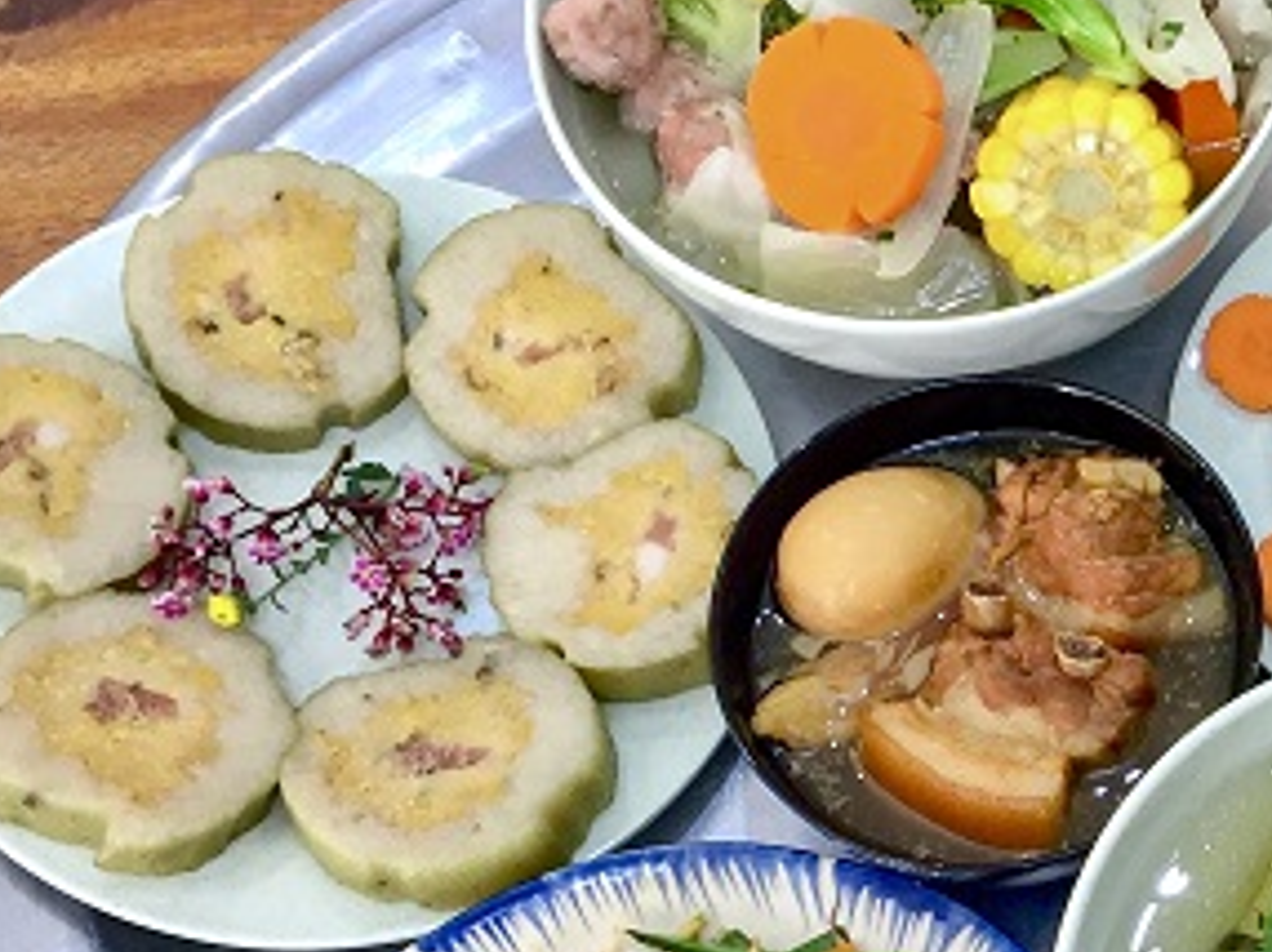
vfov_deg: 19.2
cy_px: 716
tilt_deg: -66.9
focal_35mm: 76
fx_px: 2790
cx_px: 1410
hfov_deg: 24.0
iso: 80
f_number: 2.2
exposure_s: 1/33
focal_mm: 4.15
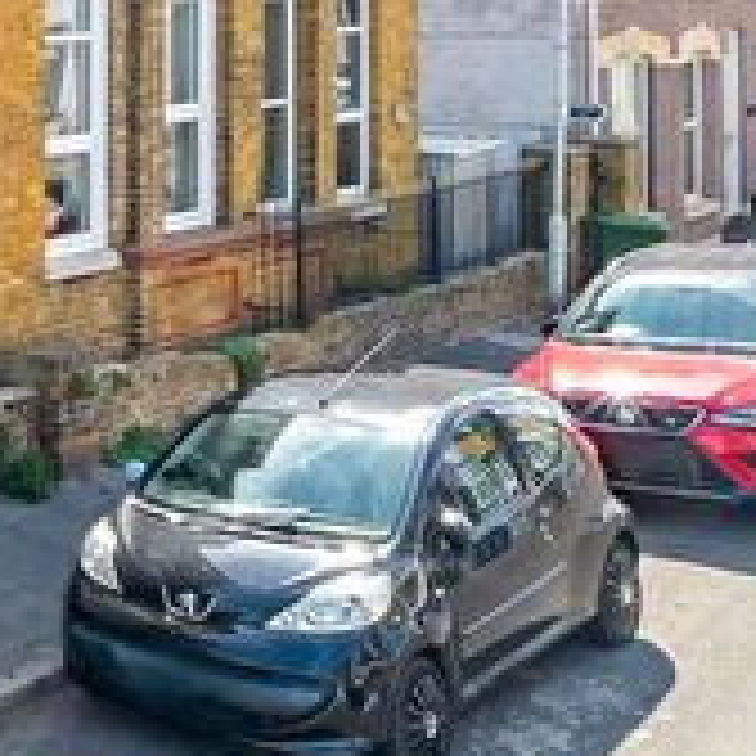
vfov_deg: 30.0
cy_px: 2
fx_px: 1310
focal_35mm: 53
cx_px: -558
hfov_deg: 22.0
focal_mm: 10
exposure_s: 1/125
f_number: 10
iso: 160
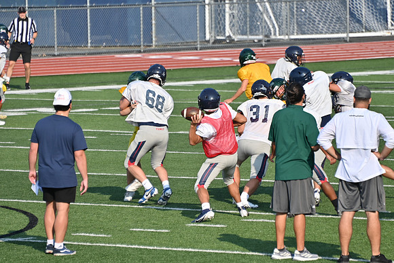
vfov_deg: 3.1
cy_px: 132
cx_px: 197
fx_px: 4926
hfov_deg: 4.6
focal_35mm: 450
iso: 100
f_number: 5.6
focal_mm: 300
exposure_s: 1/640
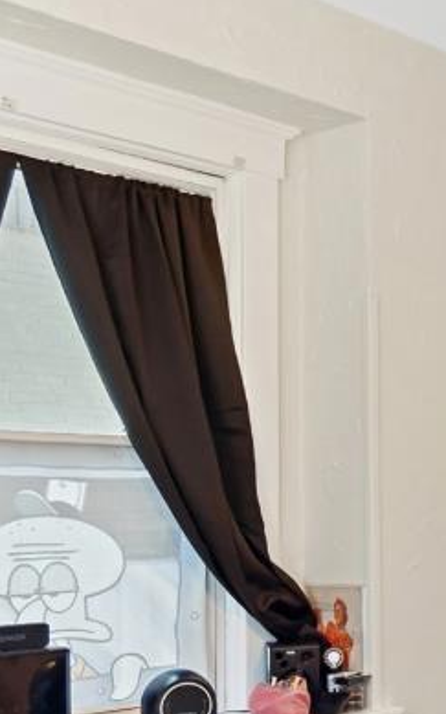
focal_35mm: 59
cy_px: 529
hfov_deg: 18.3
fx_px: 1148
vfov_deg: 33.9
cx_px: 756
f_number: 4
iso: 1000
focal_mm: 10
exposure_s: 1/30
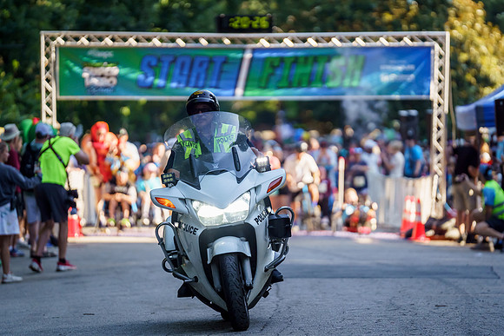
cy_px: 166
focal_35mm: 208
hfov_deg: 9.9
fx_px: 2915
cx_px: 255
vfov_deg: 6.6
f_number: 2.8
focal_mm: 200
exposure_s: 1/3200
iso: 1000
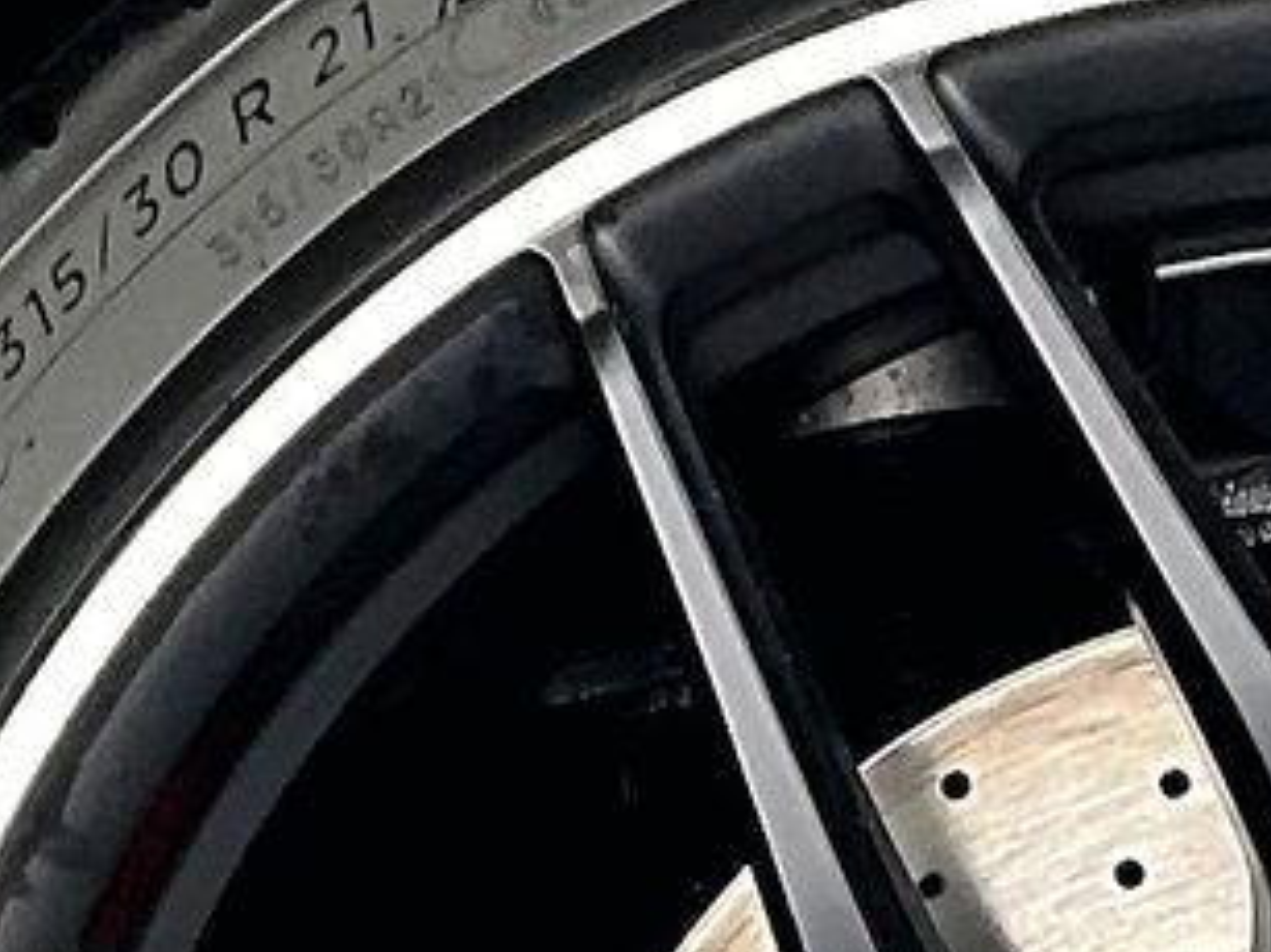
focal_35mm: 151
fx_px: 5542
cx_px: 1308
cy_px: 1440
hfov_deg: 12.9
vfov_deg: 9.5
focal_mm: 3
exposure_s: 1/40
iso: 200
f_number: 1.8
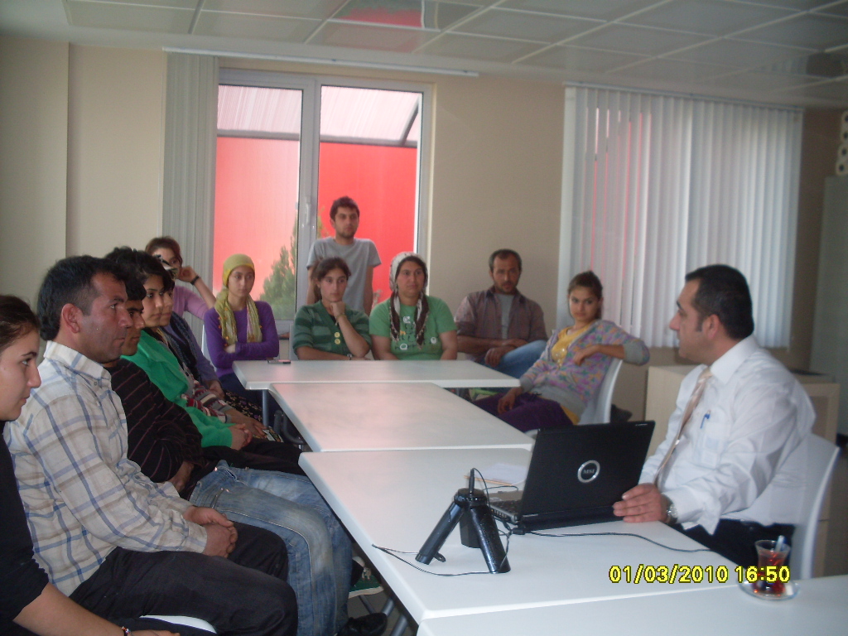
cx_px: 424
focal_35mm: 38
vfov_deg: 37.7
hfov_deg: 49.0
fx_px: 931
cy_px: 318
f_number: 2.8
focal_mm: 6.3
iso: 100
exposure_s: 1/45
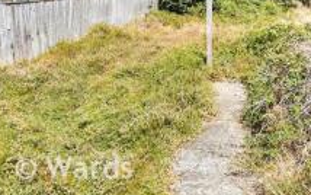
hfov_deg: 53.6
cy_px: 9
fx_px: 288
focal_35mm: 34
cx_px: 240
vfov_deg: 34.6
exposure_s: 1/320
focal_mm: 10
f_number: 6.3
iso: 160
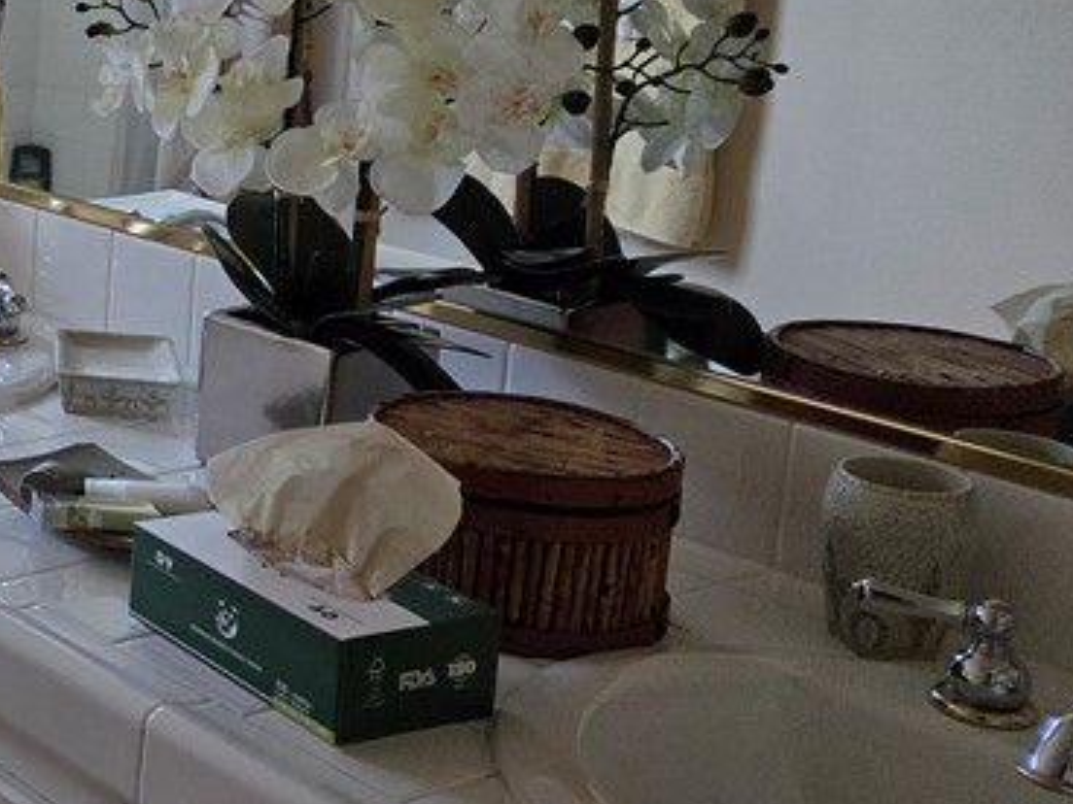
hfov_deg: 25.5
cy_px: 151
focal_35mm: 64
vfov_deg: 22.6
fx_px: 1984
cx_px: -362
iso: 125
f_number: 1.8
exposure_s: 1/180
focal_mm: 5.4
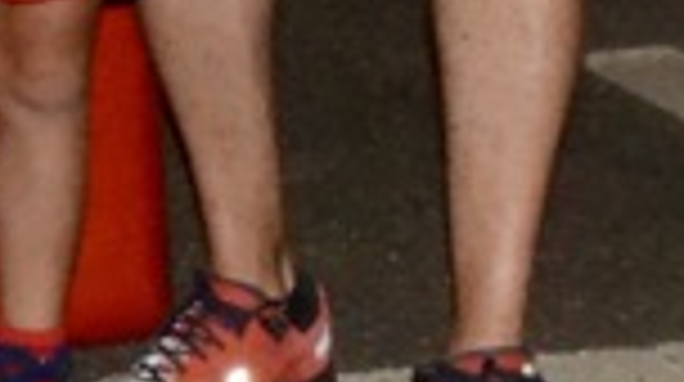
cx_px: -27
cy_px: -607
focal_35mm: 224
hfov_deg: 9.6
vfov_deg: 5.2
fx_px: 4057
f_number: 20
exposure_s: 1/60
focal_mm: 18
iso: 3200
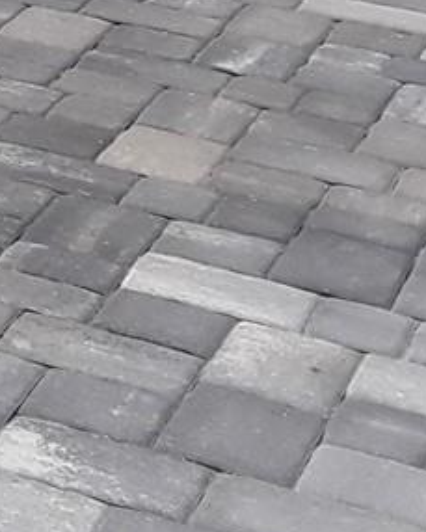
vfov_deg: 11.8
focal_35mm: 153
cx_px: -1023
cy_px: -353
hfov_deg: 8.0
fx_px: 2410
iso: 40
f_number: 1.9
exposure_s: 1/3236
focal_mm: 2.9
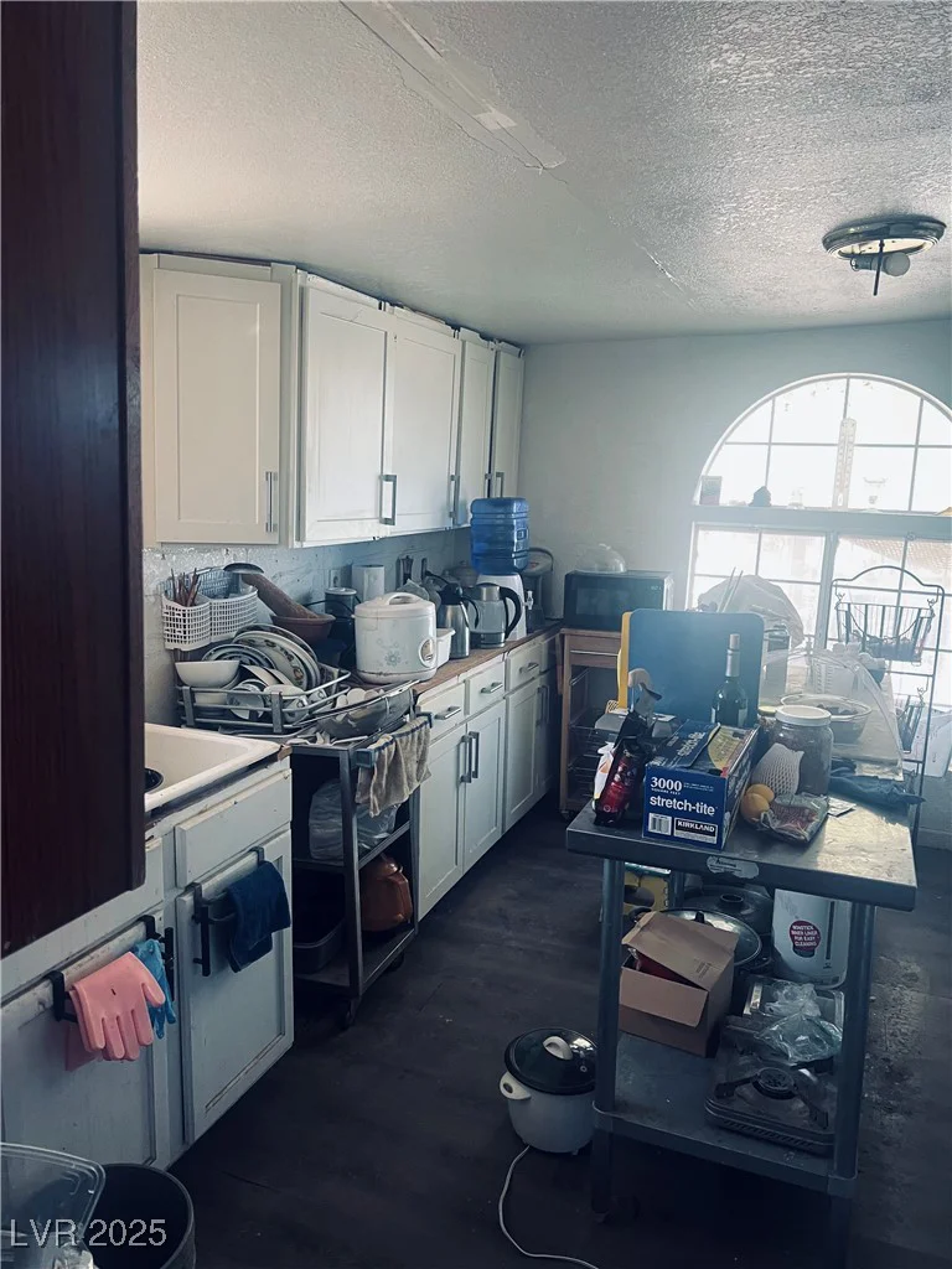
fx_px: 953
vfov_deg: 67.3
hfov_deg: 53.1
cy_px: 634
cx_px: 476
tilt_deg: -9.1
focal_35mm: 26
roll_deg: -2.8
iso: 160
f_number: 1.5
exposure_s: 1/60
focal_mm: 5.7
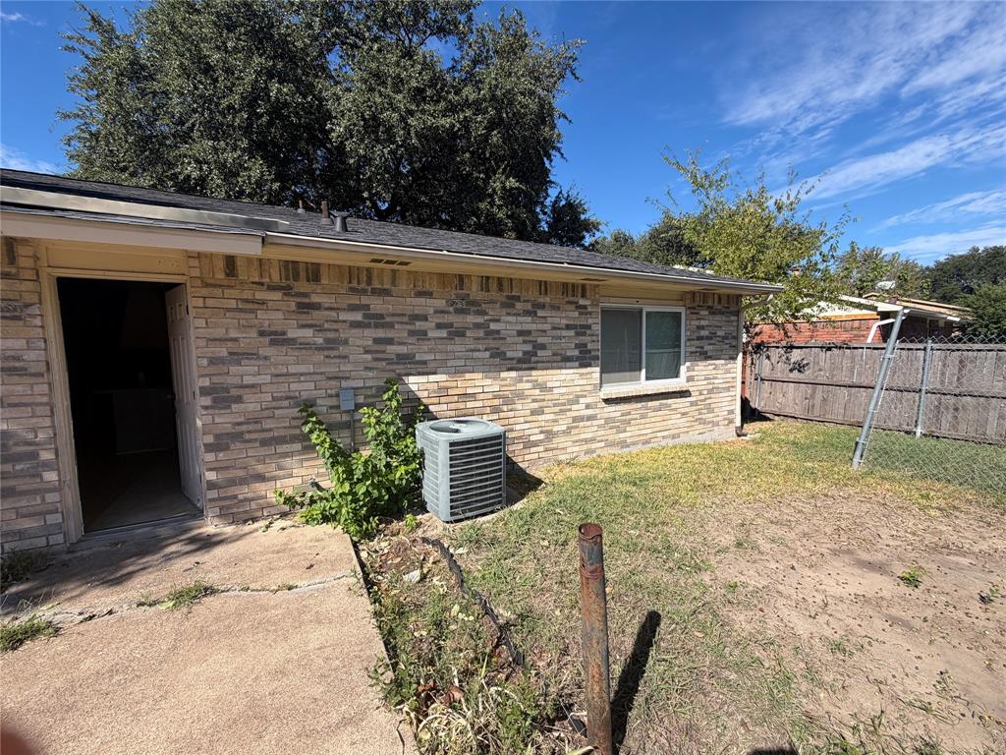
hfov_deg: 102.1
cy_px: 378
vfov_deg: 85.7
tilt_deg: -4.0
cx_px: 503
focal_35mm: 14
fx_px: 407
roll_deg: +1.4
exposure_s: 1/770
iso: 32
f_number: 2.2
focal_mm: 2.22
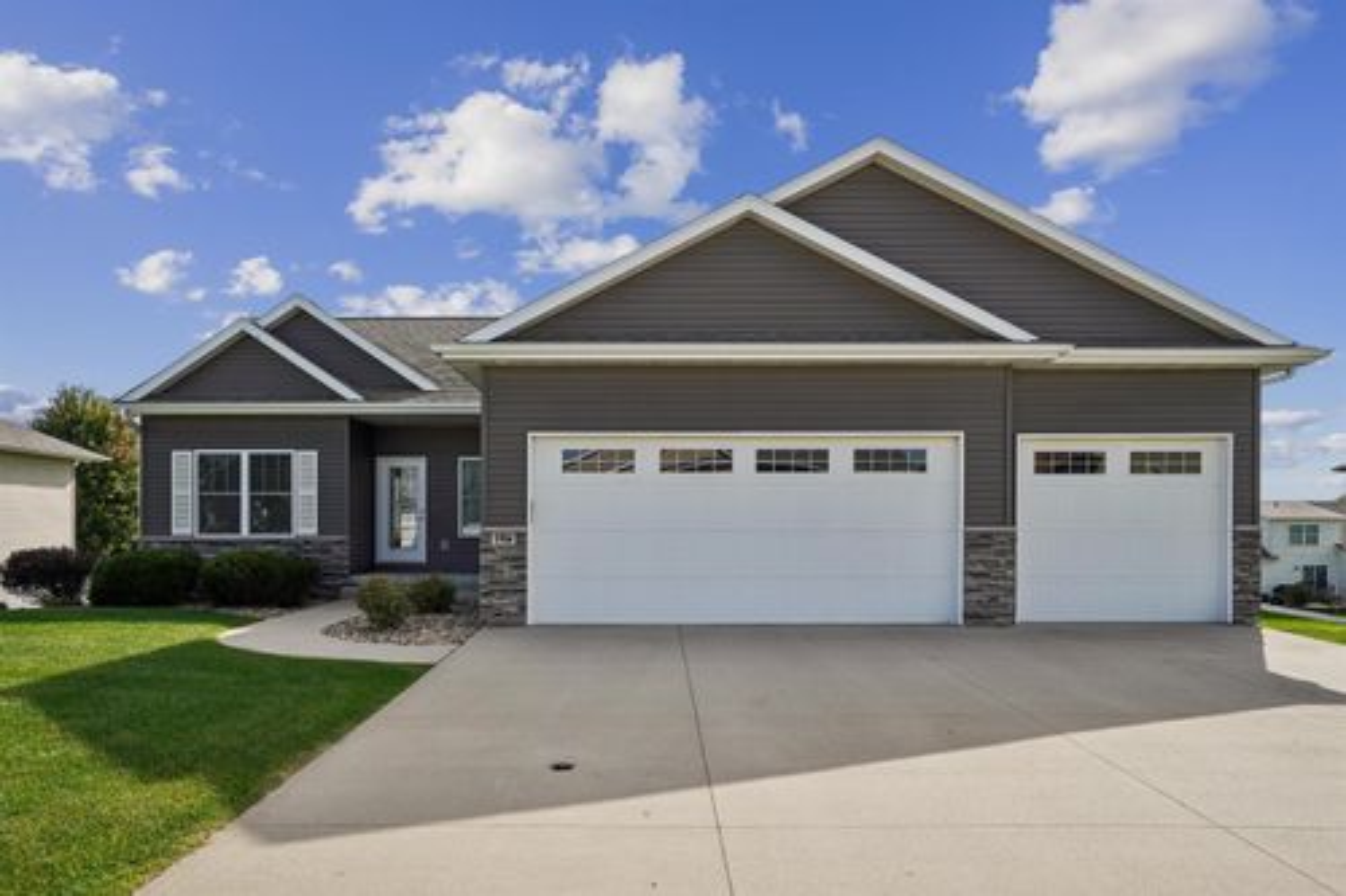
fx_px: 897
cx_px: 673
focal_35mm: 24
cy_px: 448
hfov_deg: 73.8
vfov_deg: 53.1
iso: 400
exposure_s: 1/640
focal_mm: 24
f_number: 9
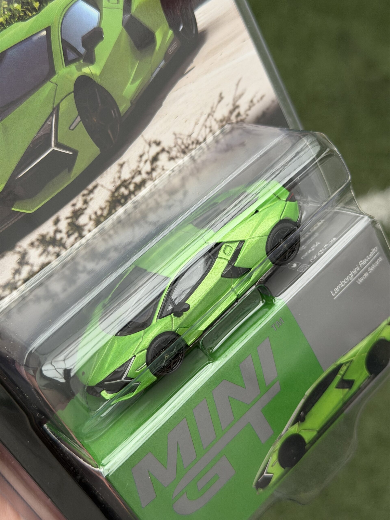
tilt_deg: -59.0
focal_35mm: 48
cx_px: 195
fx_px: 721
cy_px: 260
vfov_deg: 39.7
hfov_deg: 30.3
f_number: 1.78
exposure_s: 1/60
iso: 100
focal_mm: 6.76
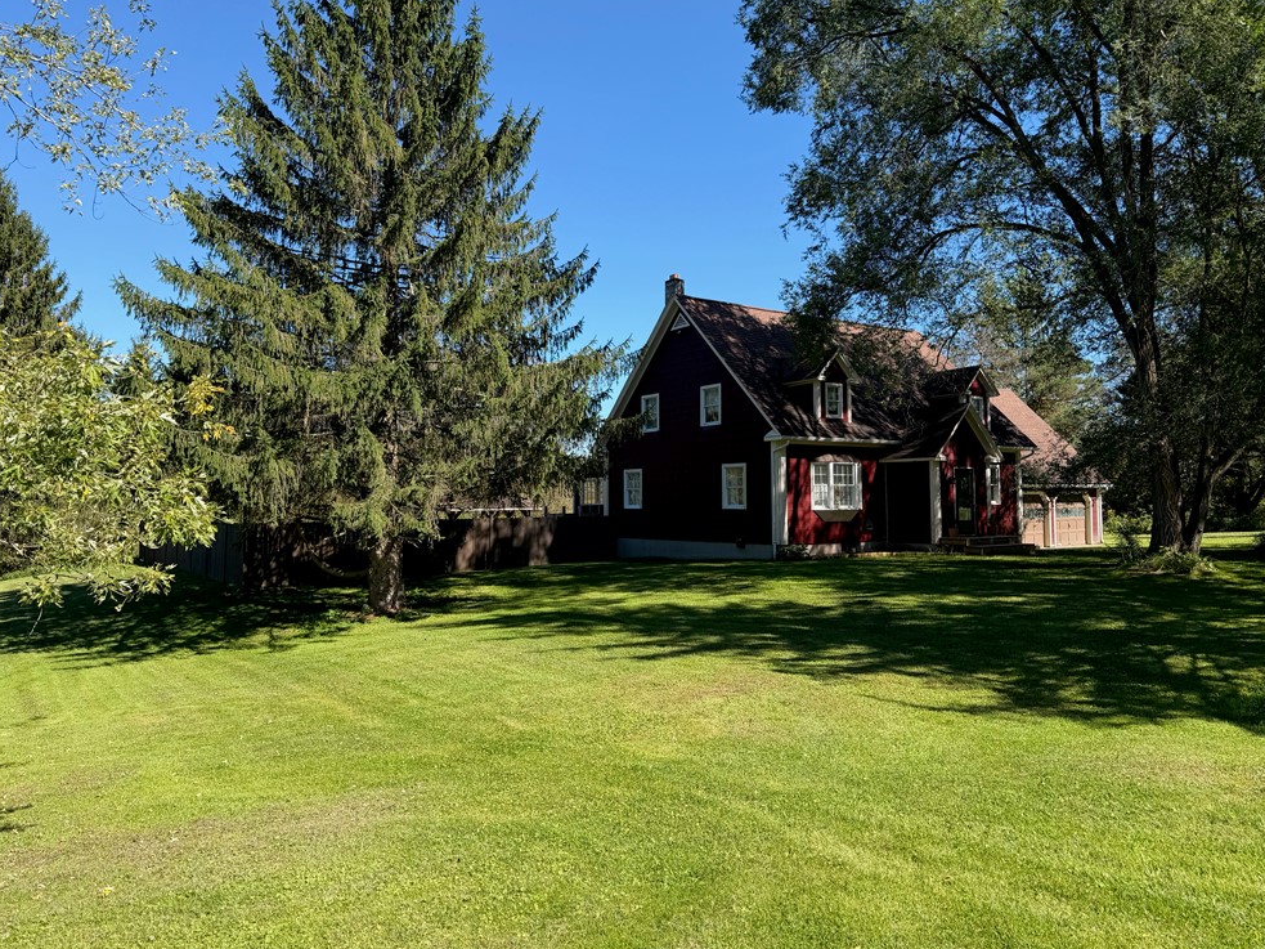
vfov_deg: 54.9
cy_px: 462
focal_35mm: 25
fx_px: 913
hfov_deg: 69.4
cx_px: 629
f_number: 1.78
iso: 80
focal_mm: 6.76
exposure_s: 1/2000
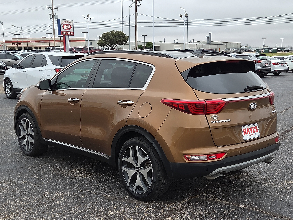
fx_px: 398
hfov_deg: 40.4
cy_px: 110
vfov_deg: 30.9
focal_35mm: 47
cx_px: 146
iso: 76
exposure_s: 1/588
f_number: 1.8
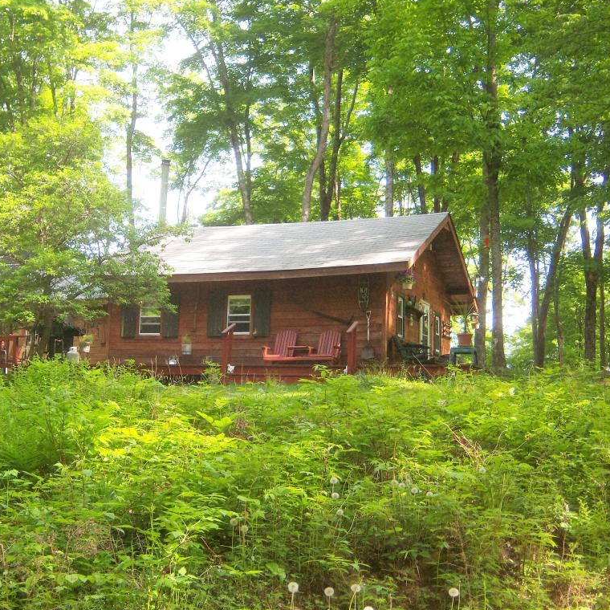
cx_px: 219
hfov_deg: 33.8
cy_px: 303
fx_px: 997
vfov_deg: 34.0
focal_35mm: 50
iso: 80
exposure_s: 1/125
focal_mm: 8.9
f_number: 2.8
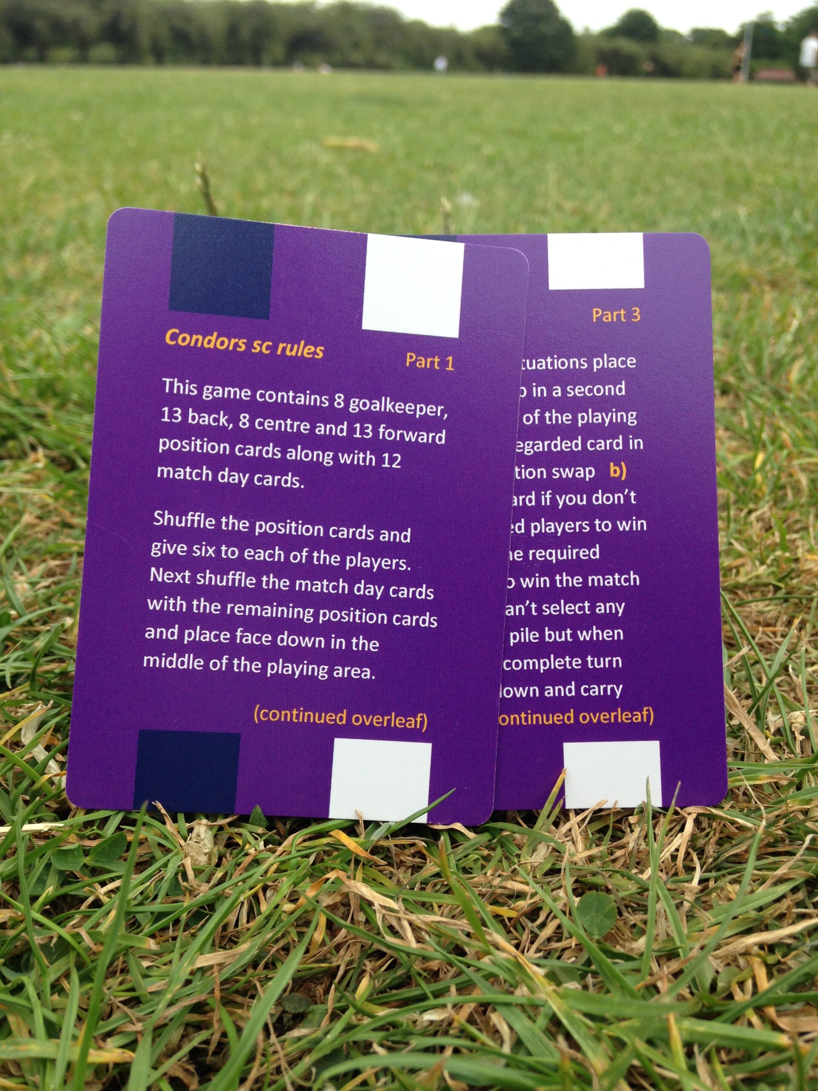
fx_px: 1040
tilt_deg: -24.0
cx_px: 409
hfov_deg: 42.9
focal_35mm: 33
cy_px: 546
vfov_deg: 55.4
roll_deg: -1.5
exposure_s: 1/179
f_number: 2.4
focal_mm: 4.12
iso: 50
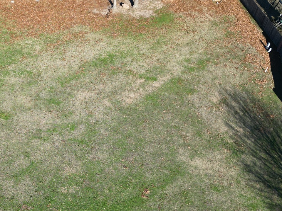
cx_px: 72
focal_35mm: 48
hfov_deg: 38.7
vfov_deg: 29.9
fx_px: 391
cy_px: 152
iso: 100
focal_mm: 6.72
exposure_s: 1/1250
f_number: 1.7
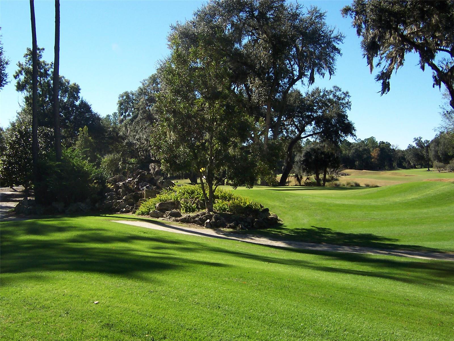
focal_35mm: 36
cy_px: 170
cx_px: 227
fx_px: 472
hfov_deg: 51.4
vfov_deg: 39.7
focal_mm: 5.6
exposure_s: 1/500
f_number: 4
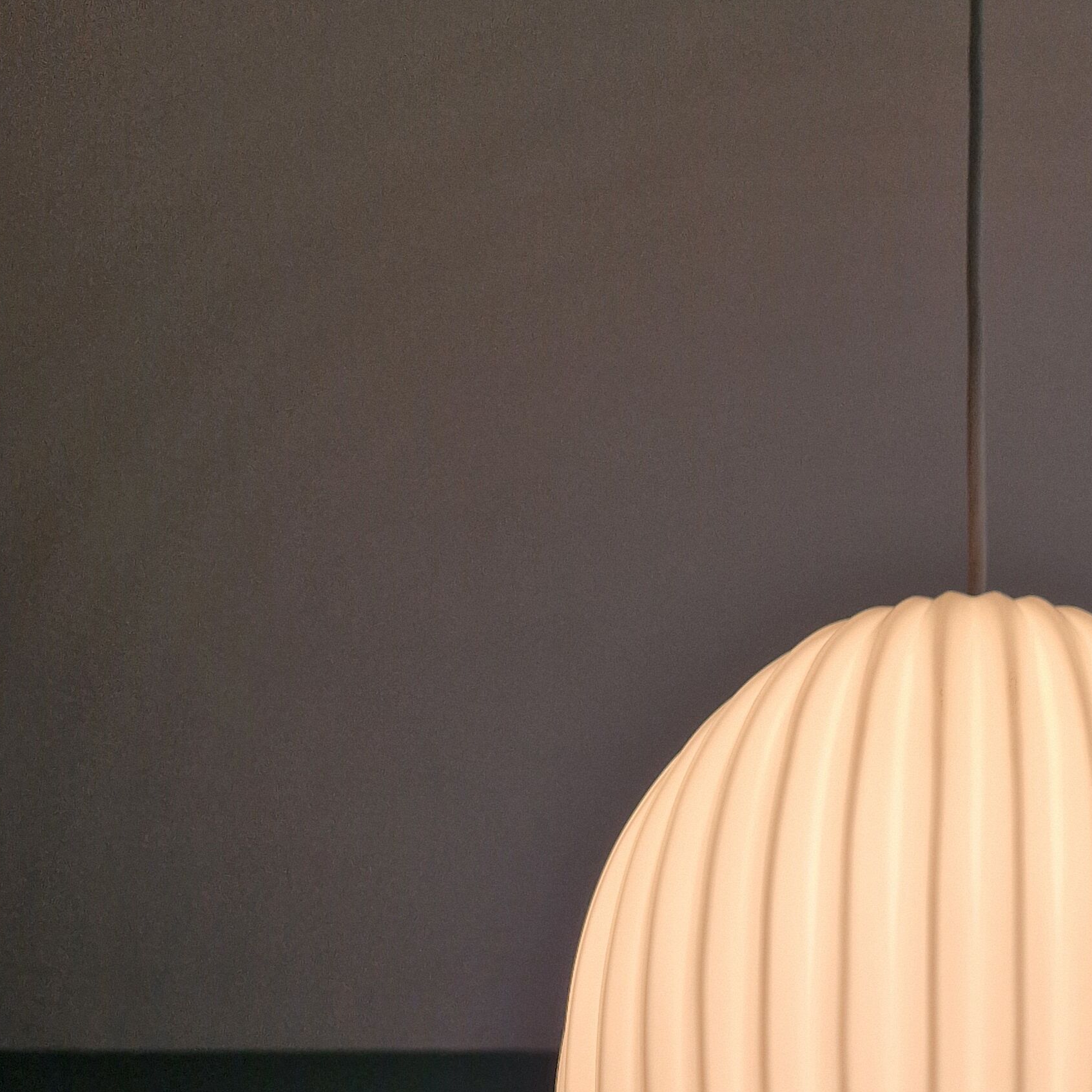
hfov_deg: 33.8
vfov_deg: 31.9
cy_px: 1150
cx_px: 947
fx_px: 1713
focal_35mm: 48
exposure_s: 1/243
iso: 50
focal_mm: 5.4
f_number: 1.8
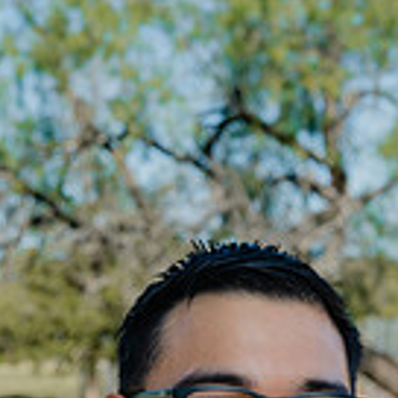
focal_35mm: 181
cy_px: 563
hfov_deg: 9.6
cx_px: 366
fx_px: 2354
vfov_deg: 9.4
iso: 100
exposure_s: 1/200
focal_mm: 50
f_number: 7.1
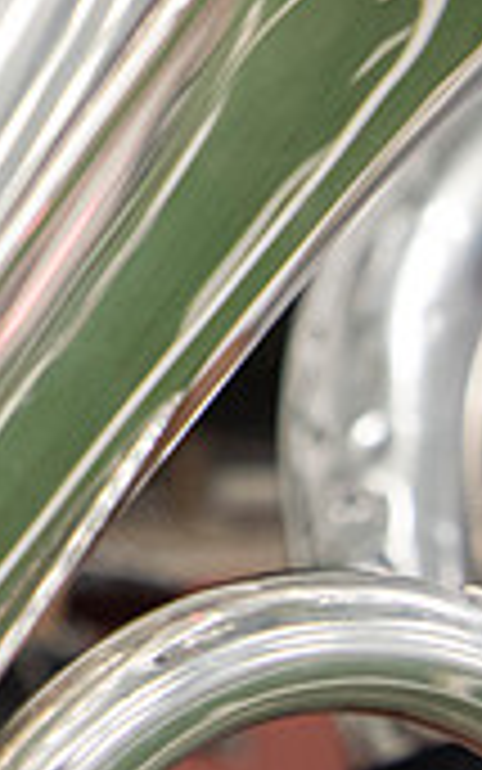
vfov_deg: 24.6
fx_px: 1743
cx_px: -428
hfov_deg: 13.8
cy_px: 169
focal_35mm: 83
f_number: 3.2
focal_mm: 24
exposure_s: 1/200
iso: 3200
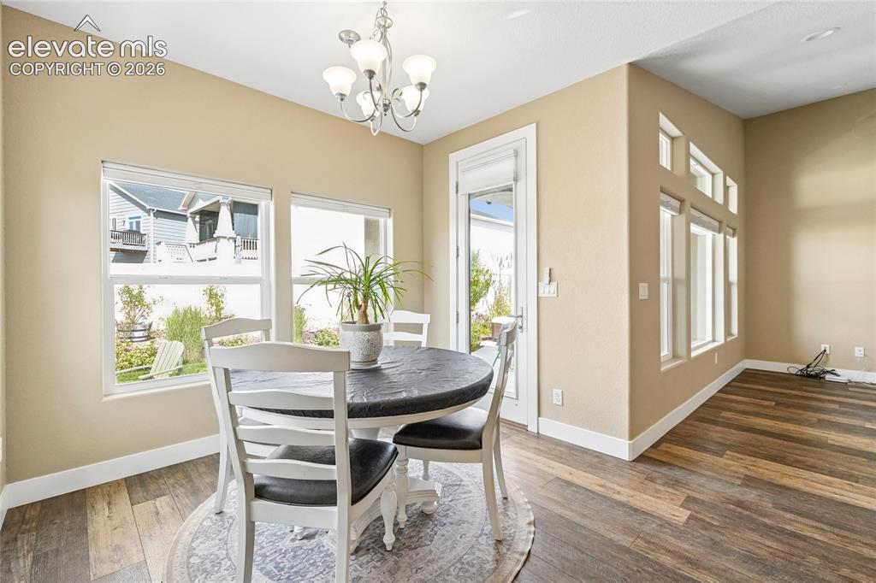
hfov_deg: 100.4
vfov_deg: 77.3
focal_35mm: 15
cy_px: 292
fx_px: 365
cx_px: 438
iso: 800
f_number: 8
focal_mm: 10
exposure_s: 1/15
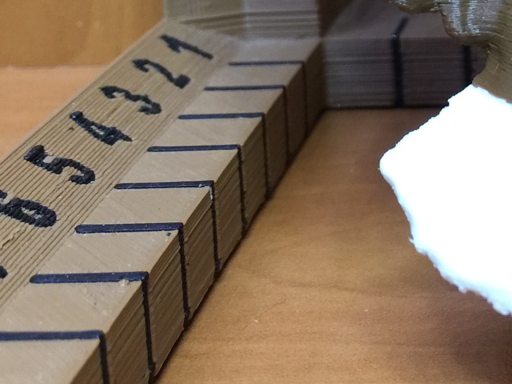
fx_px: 1257
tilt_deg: -10.8
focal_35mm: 85
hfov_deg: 21.2
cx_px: 632
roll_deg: +0.1
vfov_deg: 16.4
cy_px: -125
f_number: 2.2
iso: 64
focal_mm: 4.15
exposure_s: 1/15
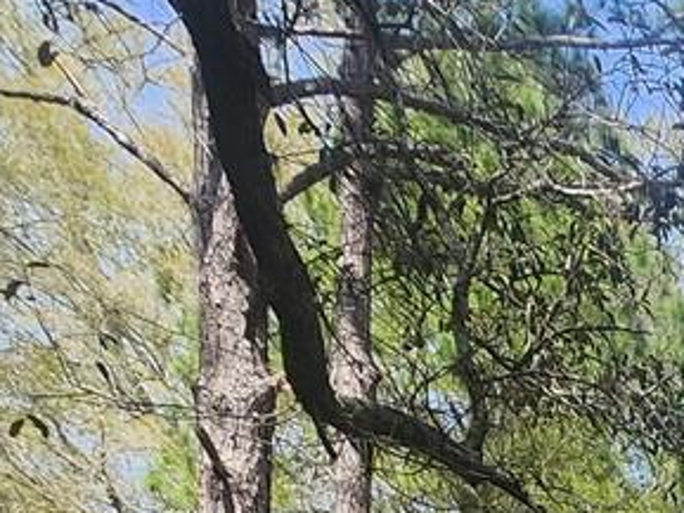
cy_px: 1279
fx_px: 1423
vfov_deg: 13.7
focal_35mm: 72
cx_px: 1205
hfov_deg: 20.2
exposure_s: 1/636
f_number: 2.2
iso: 50
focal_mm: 2.2
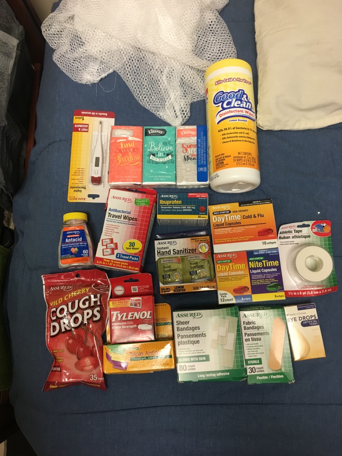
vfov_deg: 61.6
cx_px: 171
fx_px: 382
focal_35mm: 29
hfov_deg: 48.2
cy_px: 228
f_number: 2.2
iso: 80
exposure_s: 1/30
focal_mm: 4.15
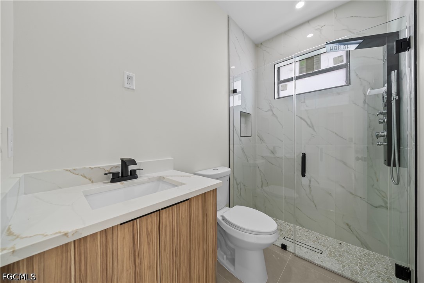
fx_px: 141
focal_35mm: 12
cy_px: 142
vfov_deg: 90.0
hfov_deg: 112.6
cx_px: 212
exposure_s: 1/4
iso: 200
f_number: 9
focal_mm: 12
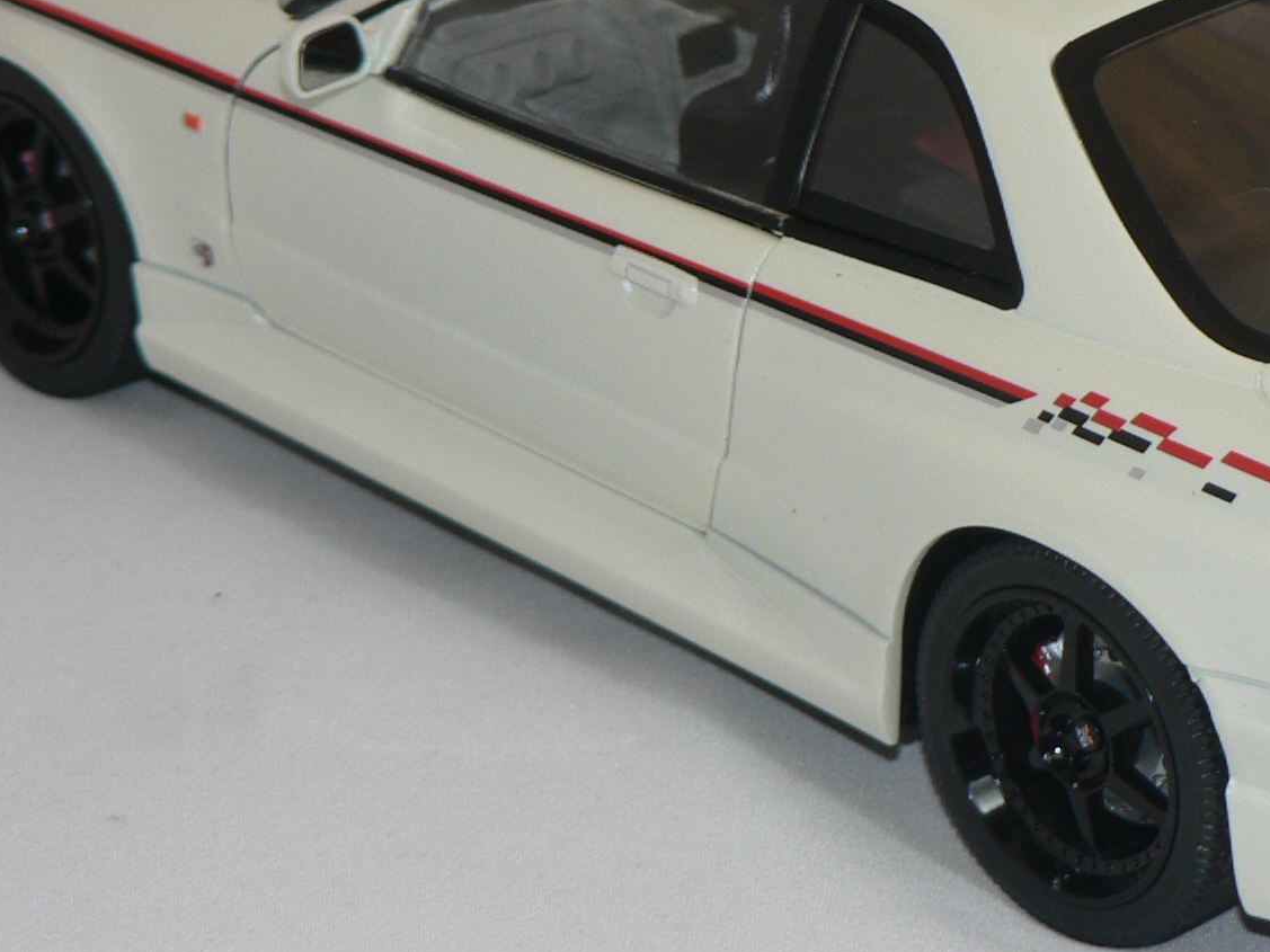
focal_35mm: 159
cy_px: 211
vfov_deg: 9.3
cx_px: 1111
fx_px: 5833
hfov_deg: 12.3
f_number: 3.2
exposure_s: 1/60
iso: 80
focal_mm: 11.6
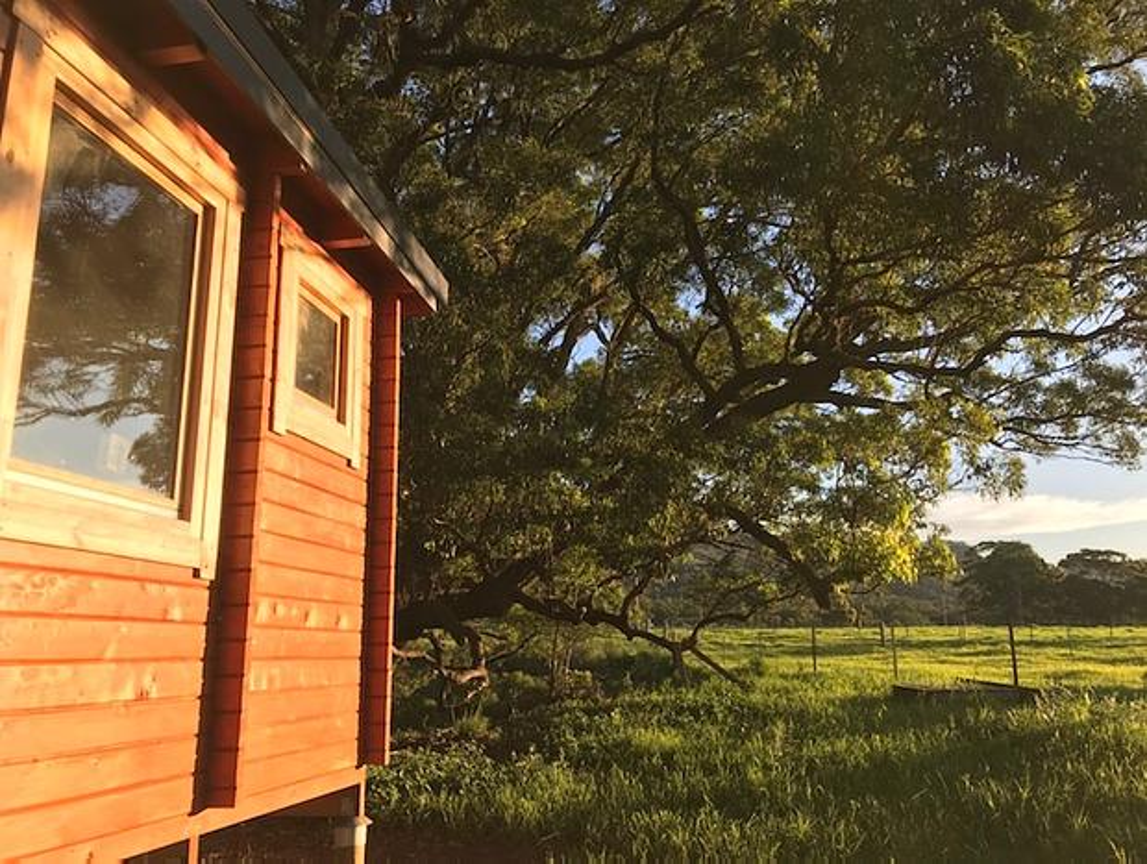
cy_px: 432
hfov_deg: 63.4
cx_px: 574
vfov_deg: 49.9
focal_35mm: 28
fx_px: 929
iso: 20
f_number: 1.8
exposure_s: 1/684
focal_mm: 3.99
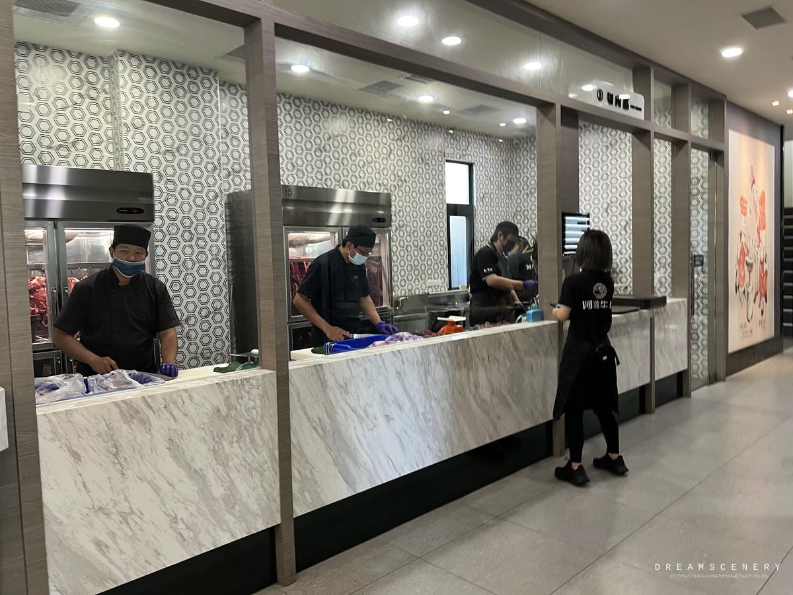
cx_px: 396
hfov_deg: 67.3
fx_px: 596
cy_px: 298
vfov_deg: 53.1
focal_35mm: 26
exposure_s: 1/60
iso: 125
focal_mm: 5.7
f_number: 1.5
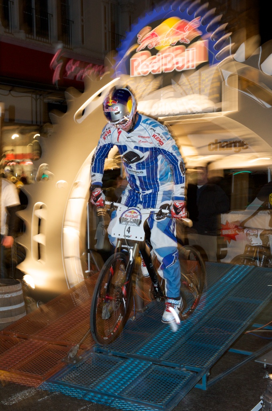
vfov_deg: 54.5
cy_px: 206
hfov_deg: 37.7
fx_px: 399
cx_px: 136
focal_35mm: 35
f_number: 10
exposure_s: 1/30
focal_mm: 35
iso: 4000
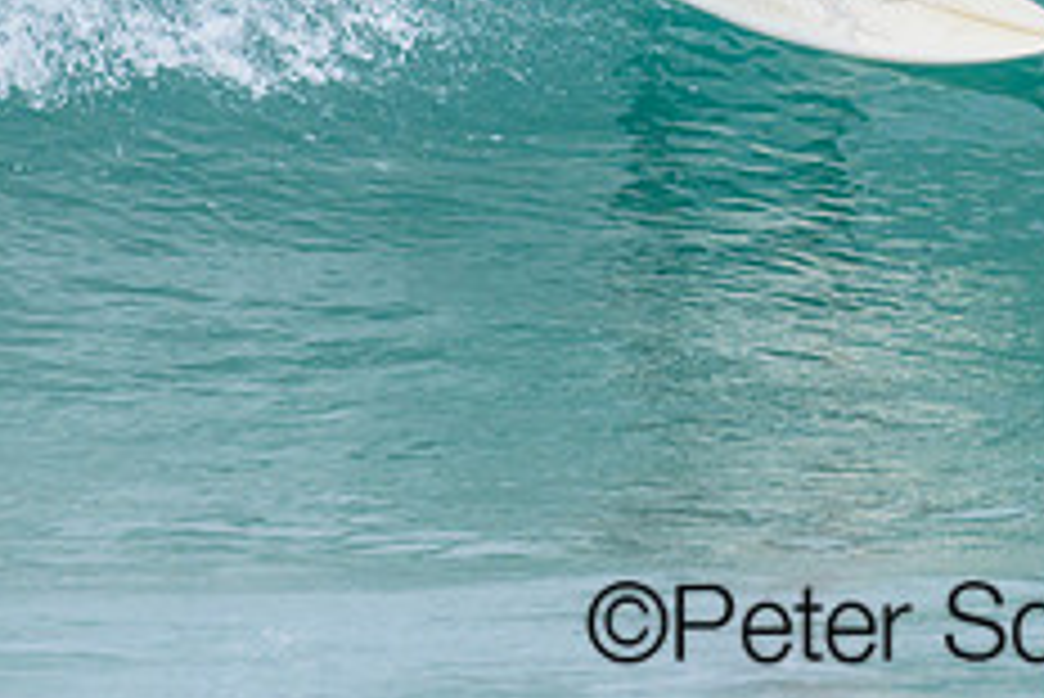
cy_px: -124
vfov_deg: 0.7
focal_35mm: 1999
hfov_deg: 1.0
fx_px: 58005
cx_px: 936
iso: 1100
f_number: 11
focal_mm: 800
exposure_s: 1/2000
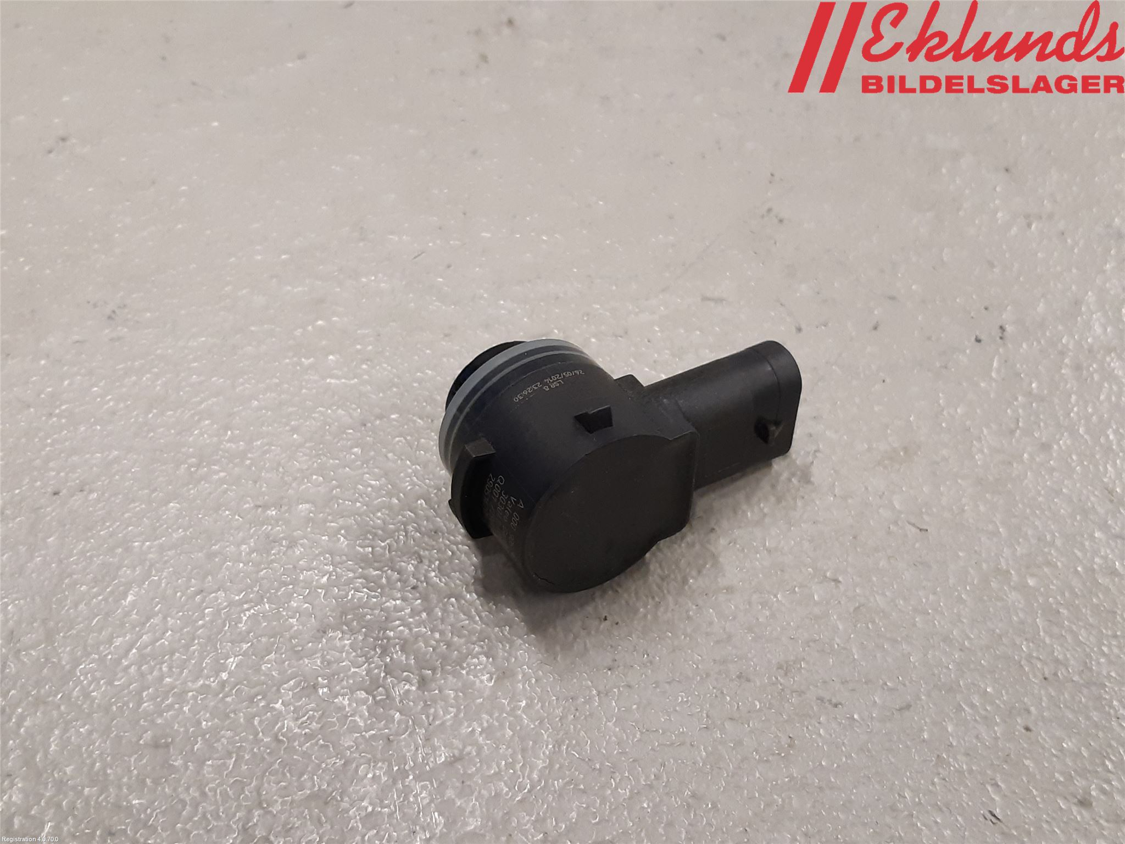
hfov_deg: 67.3
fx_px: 845
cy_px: 422
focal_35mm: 26
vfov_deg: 53.1
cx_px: 562
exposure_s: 1/50
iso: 200
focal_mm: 3.93
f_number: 1.7
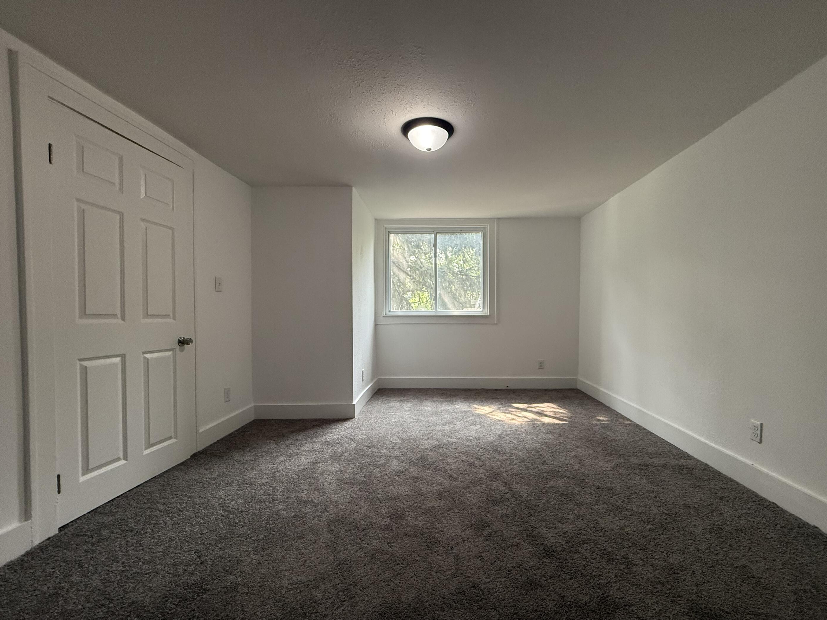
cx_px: 441
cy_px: 326
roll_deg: +0.2
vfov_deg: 81.7
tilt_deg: -2.6
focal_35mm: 15
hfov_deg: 98.0
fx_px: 358
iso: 320
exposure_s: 1/120
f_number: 2.2
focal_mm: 2.22
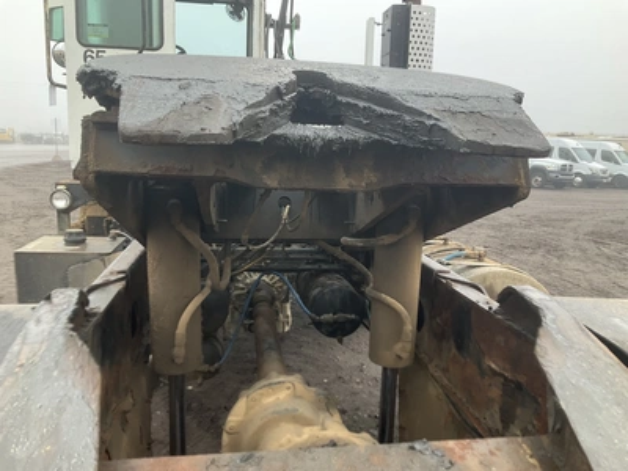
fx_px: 526
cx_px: 314
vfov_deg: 48.2
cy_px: 236
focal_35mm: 29
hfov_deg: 61.7
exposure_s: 1/122
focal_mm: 3
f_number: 1.8
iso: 32
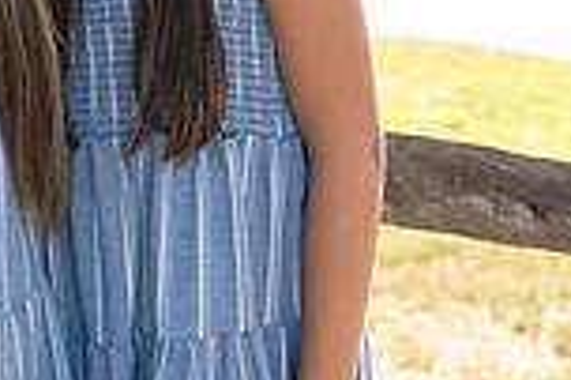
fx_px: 2139
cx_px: 347
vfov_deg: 10.0
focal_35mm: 135
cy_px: -88
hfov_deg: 15.2
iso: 125
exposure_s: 1/250
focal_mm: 34
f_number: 3.5
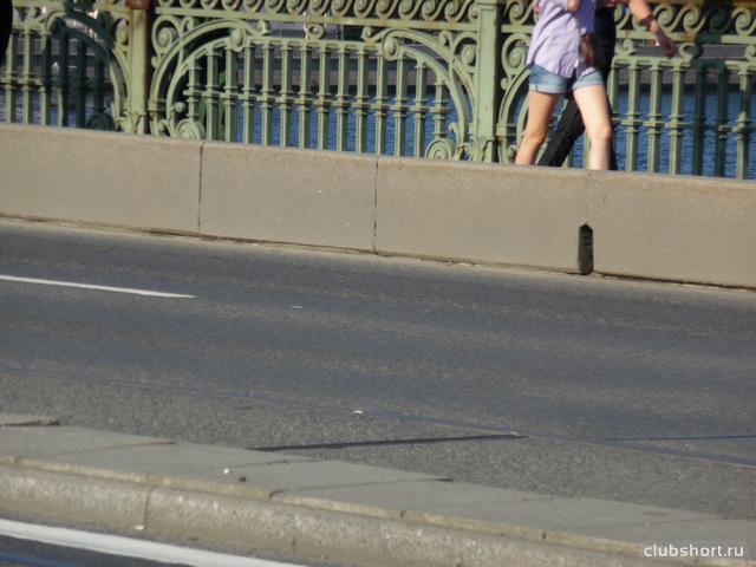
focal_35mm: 280
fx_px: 6115
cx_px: 378
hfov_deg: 7.1
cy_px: 284
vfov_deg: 5.3
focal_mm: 47
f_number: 4.9
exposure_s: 1/400
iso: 100
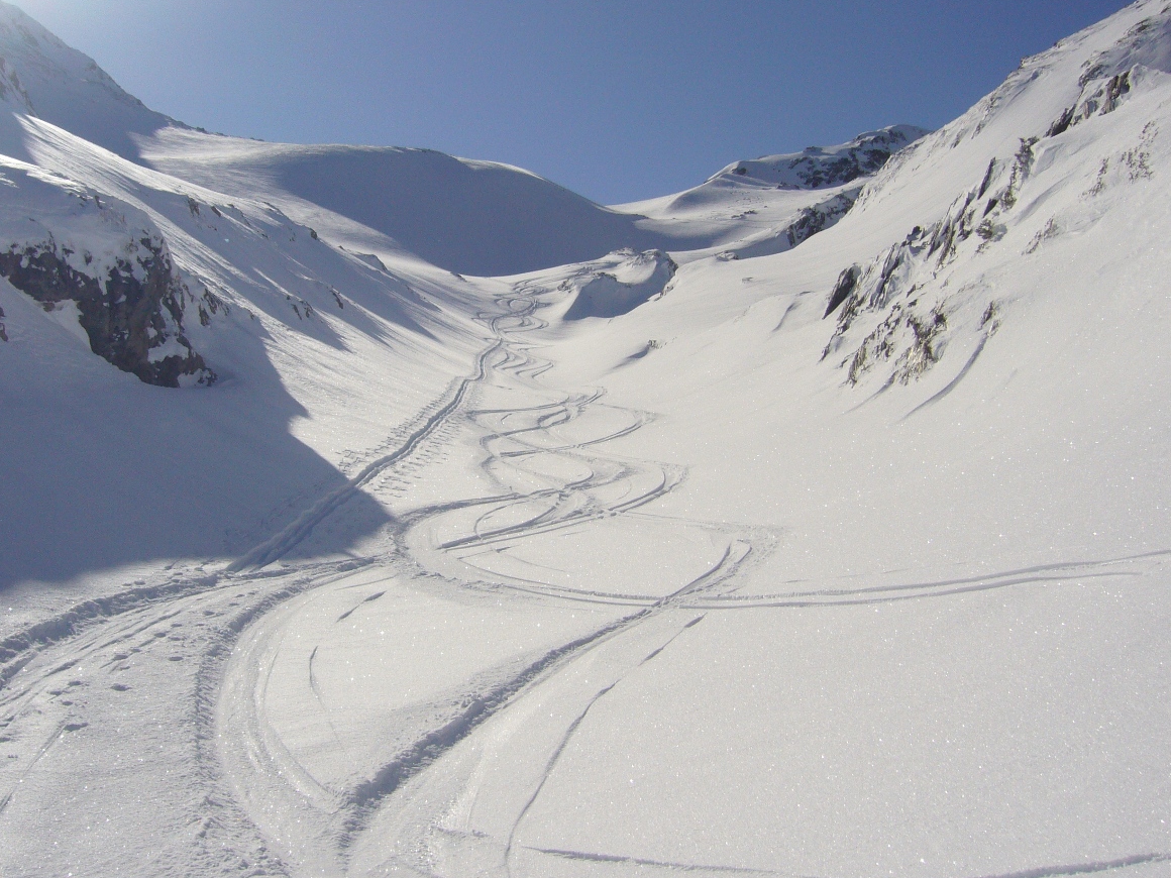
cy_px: 336
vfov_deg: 32.1
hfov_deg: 41.9
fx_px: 1522
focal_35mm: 45
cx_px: 470
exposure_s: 1/2000
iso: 80
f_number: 5.6
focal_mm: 5.8
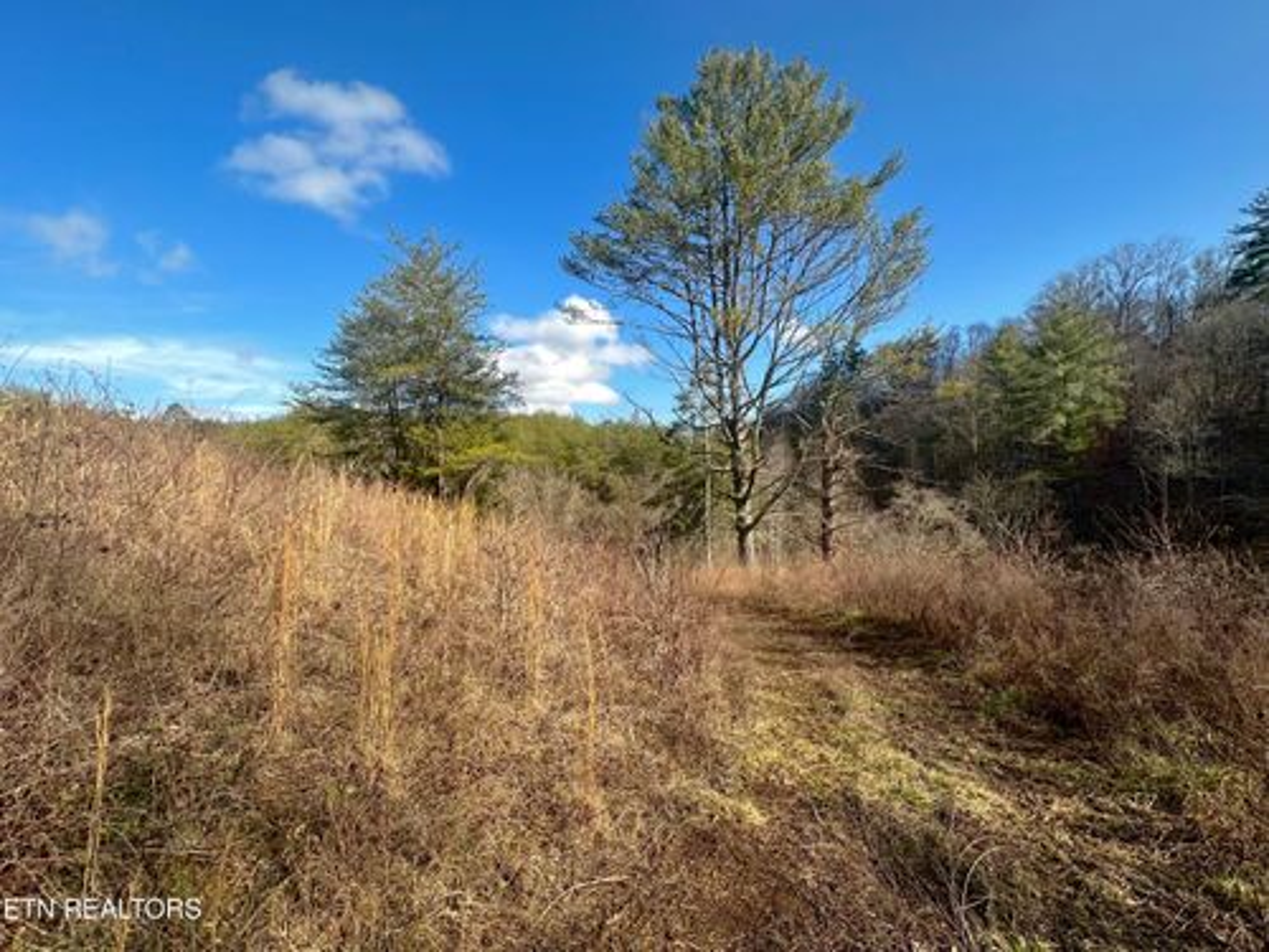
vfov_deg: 85.7
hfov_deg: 102.1
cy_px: 476
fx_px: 513
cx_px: 634
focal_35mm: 14
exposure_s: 1/1276
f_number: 2.2
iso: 50
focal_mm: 2.22
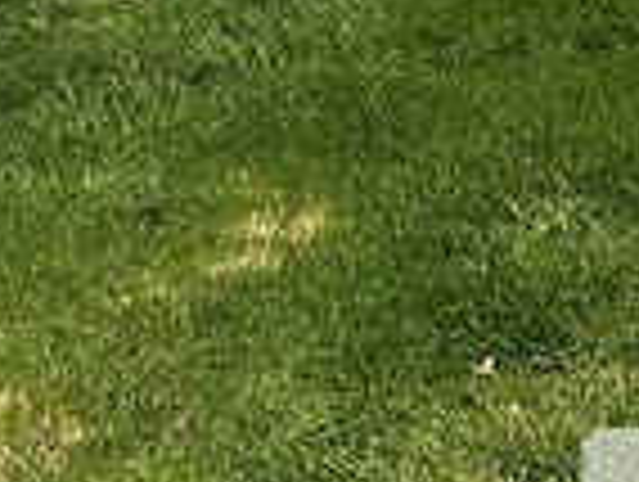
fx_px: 2256
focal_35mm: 122
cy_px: -518
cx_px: -191
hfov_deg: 15.4
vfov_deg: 11.0
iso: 50
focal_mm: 5.7
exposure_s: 1/3968
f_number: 1.5
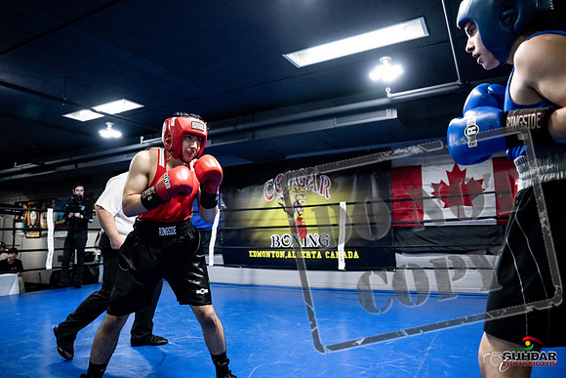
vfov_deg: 53.2
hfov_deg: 73.7
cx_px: 283
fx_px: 377
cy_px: 189
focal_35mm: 24
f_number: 2.8
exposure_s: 1/1000
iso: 8000
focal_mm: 24
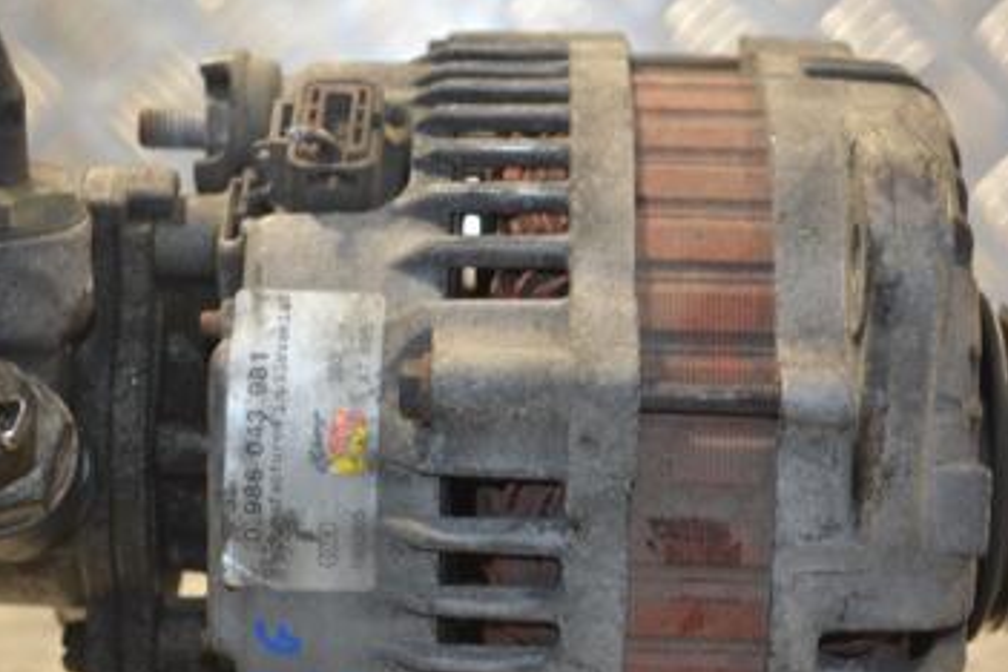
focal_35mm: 90
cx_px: 465
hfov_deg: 22.7
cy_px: 431
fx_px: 2516
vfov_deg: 15.2
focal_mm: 35
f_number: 5
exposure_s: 1/60
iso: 500
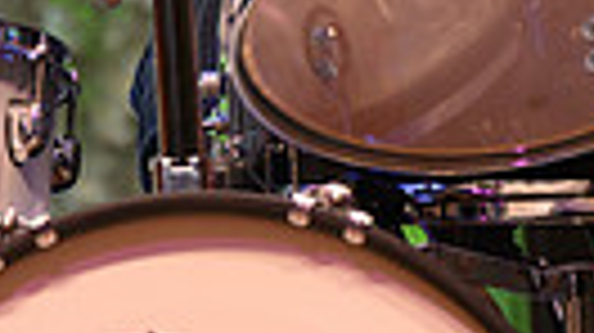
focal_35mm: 552
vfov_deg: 2.2
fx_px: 8687
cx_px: 292
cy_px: -333
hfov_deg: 3.9
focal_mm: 155
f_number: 8
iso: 1600
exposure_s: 1/125
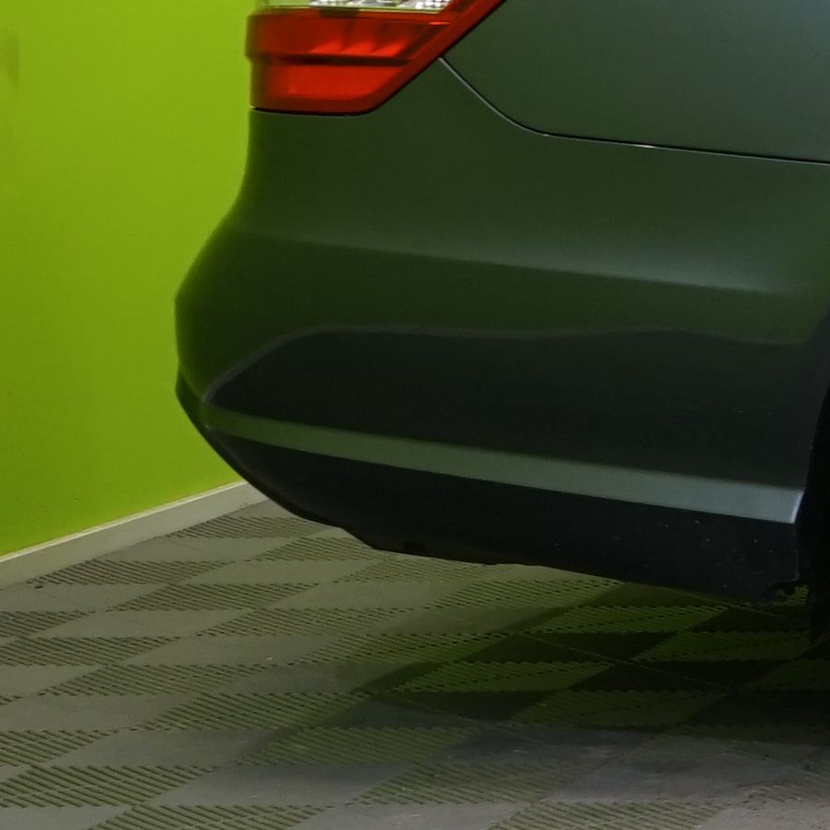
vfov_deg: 10.3
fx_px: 4585
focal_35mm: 169
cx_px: 2408
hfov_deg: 8.7
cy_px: 19
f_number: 6.3
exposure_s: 1/30
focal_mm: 30
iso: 640
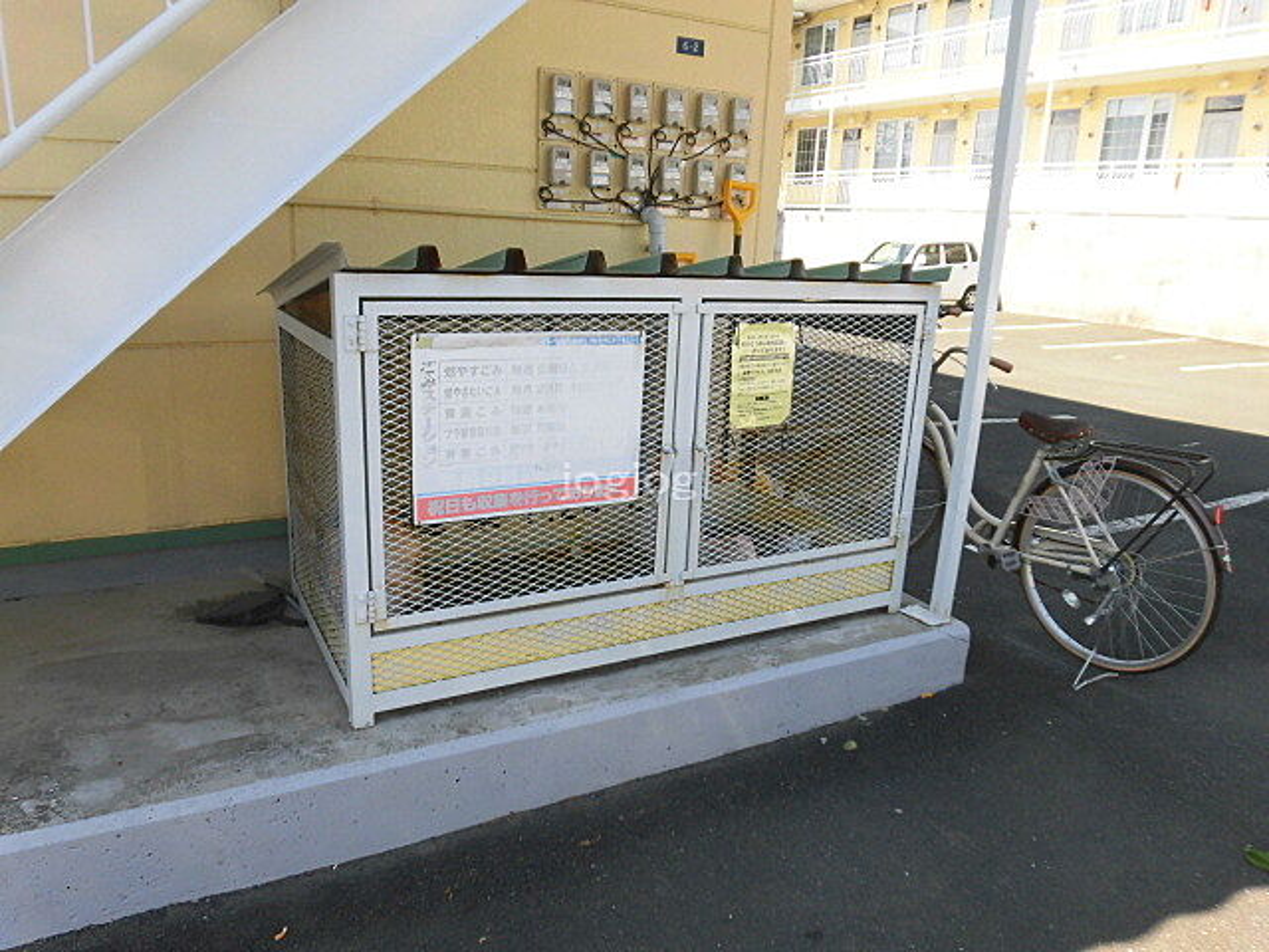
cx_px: 634
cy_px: 476
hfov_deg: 71.6
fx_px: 880
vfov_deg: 56.8
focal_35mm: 24
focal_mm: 4.3
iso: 100
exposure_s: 1/500
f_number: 3.1
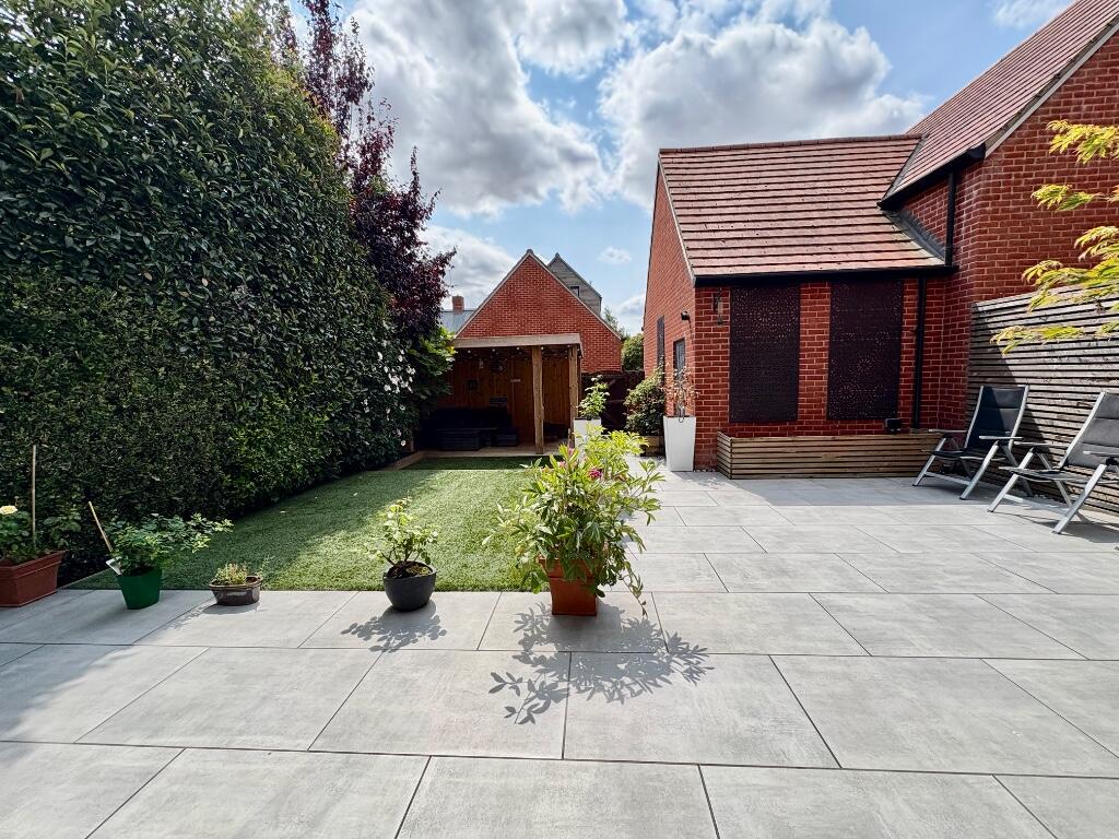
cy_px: 420
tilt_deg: -5.5
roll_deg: +2.2
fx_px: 453
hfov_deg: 102.1
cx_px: 560
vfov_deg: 85.7
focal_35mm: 14
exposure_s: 1/1567
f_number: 2.2
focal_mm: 2.22
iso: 64
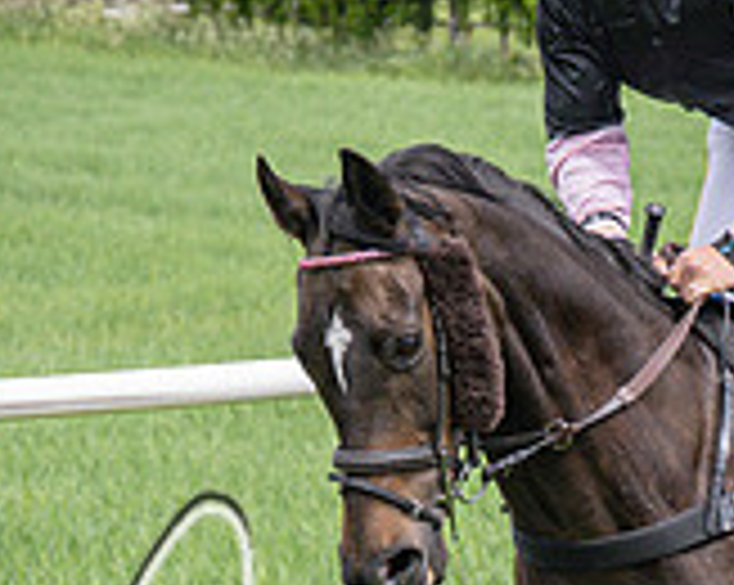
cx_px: 328
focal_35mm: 398
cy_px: 531
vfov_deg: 3.9
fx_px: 8636
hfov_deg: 4.9
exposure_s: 1/1600
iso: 400
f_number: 5
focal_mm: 70
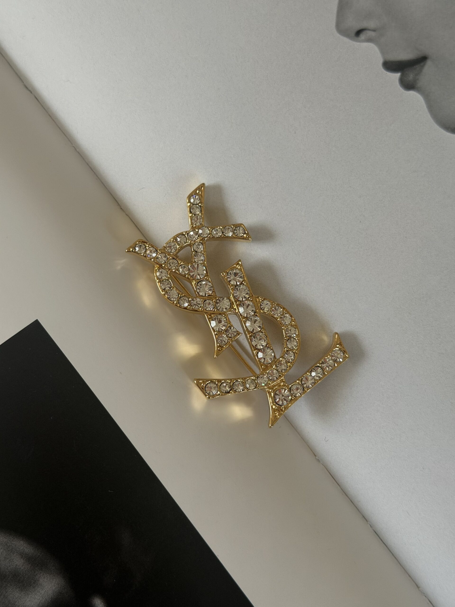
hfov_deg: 30.3
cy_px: 304
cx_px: 228
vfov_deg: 39.7
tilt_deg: -80.8
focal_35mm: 48
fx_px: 841
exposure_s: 1/359
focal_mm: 6.76
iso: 64
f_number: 1.78
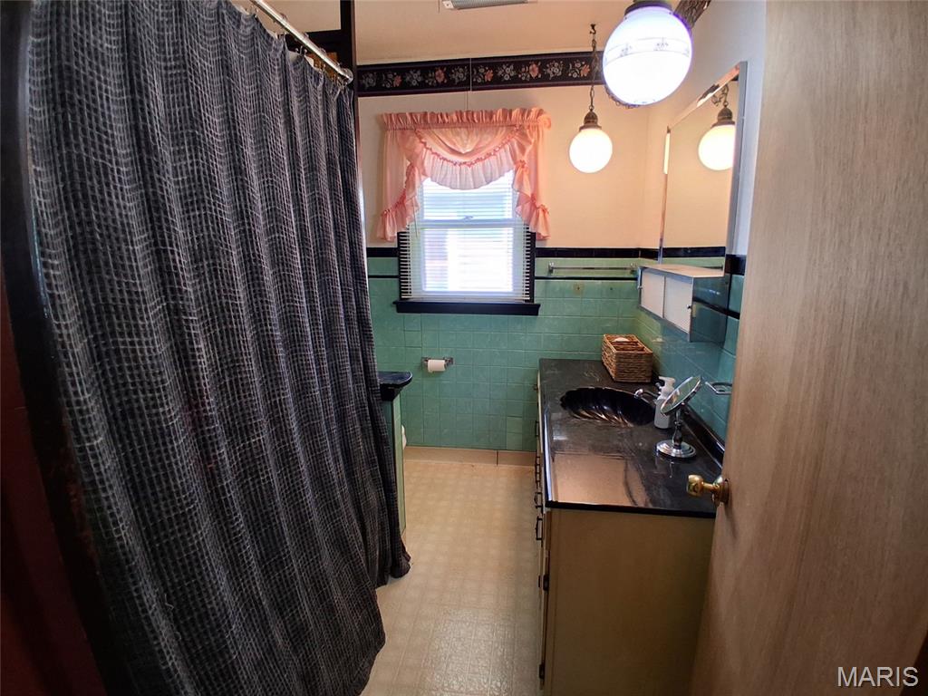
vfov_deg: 74.7
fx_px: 456
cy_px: 348
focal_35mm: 17
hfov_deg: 91.0
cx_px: 464
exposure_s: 1/40
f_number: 2.2
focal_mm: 1.4
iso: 125
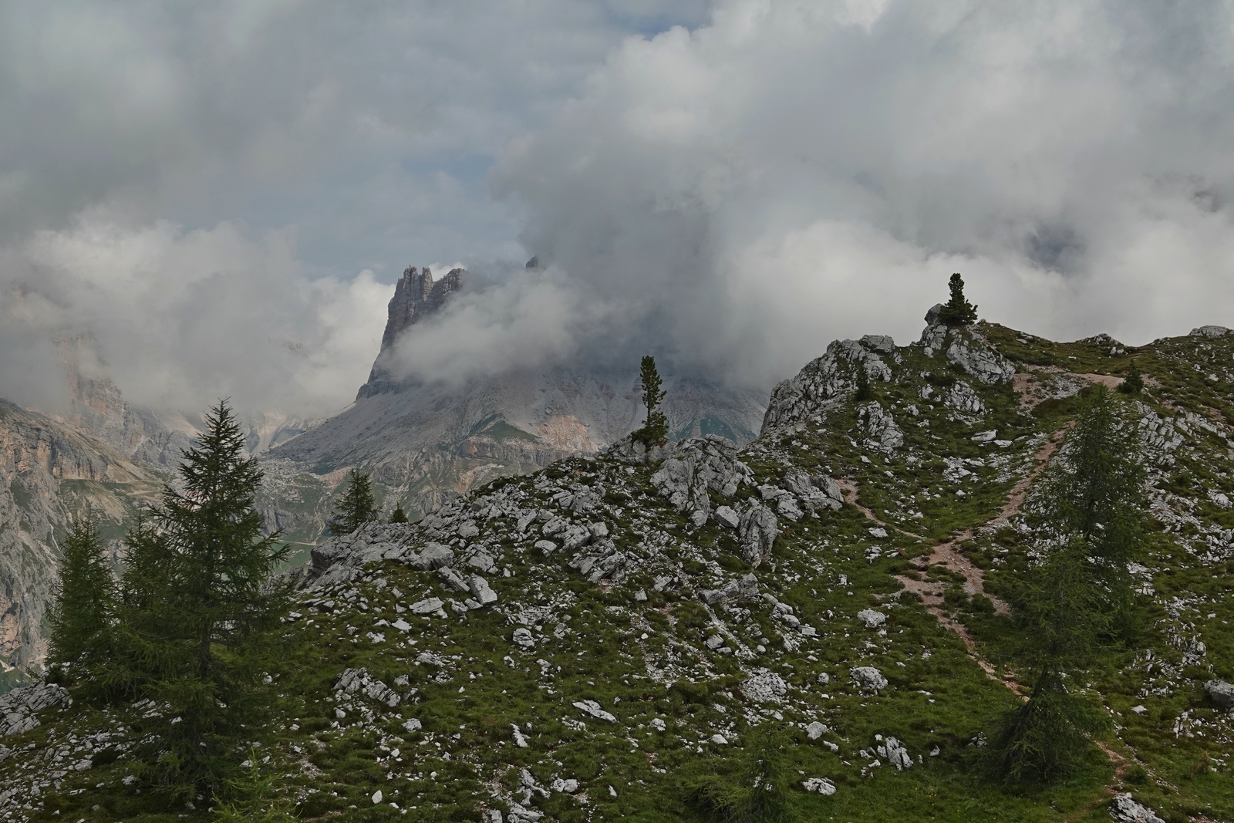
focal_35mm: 48
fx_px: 1645
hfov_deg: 41.1
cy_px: 412
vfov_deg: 28.1
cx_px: 617
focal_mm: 17.55
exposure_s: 1/1250
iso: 100
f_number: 3.2
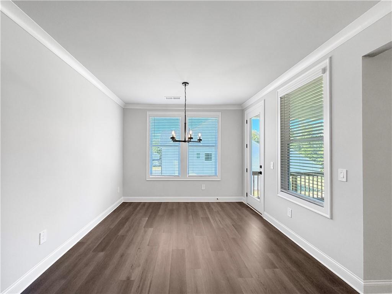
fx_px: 159
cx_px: 196
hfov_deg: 102.1
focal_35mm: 14
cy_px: 147
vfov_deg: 85.7
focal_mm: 2.22
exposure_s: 1/120
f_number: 2.2
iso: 125
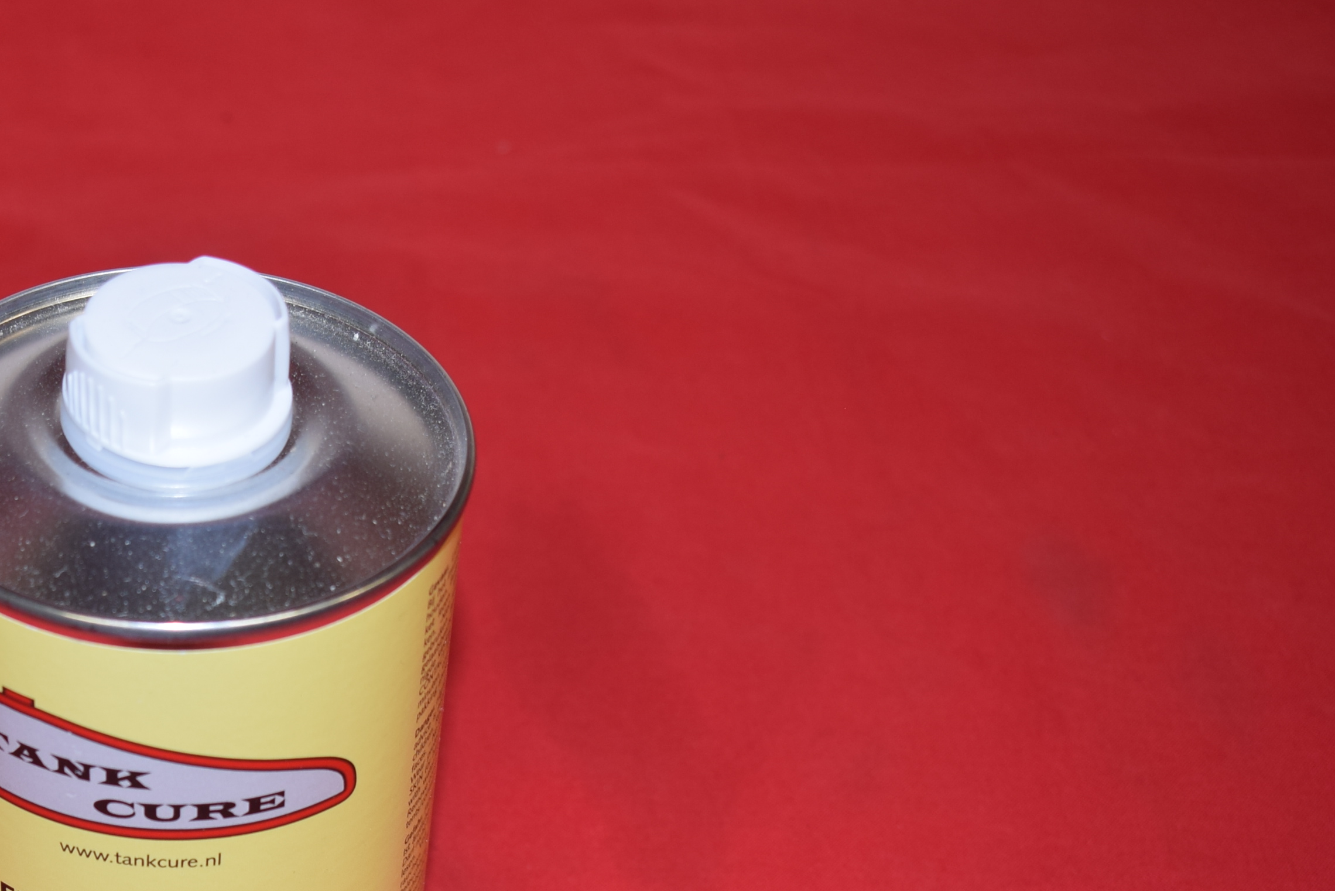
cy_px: 864
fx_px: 2633
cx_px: 159
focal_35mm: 71
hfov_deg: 27.5
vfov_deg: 18.7
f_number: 5
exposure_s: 1/25
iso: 160
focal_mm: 24
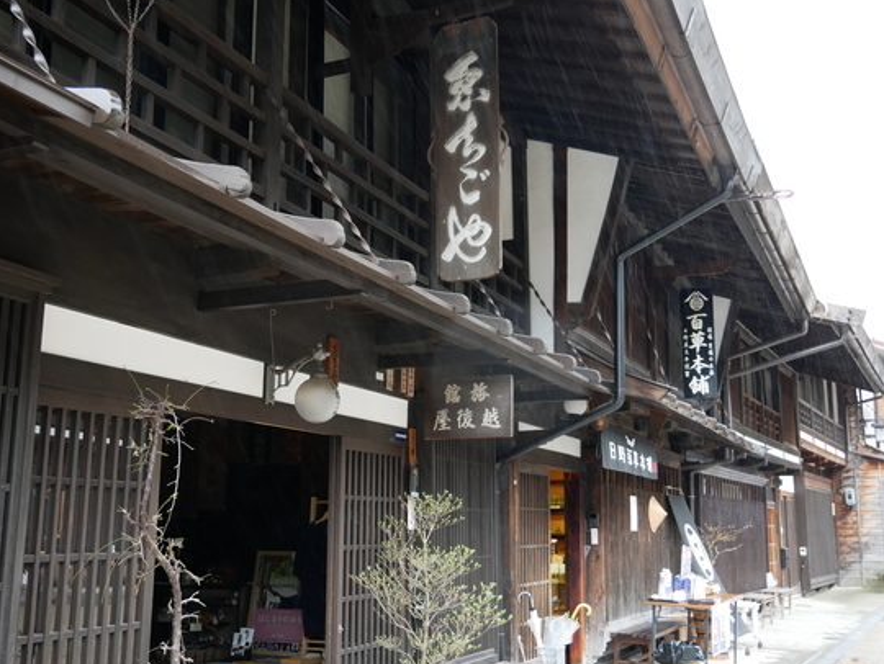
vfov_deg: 36.0
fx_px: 1022
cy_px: 334
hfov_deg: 46.7
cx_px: 422
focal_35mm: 40
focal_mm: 18
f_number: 3.9
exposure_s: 1/60
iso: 500
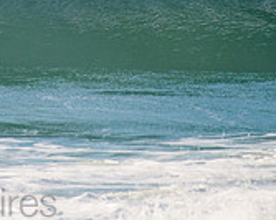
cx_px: -71
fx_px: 13332
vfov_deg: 0.9
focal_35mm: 1635
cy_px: -72
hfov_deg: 1.2
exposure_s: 1/1600
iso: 250
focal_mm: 500
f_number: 5.6
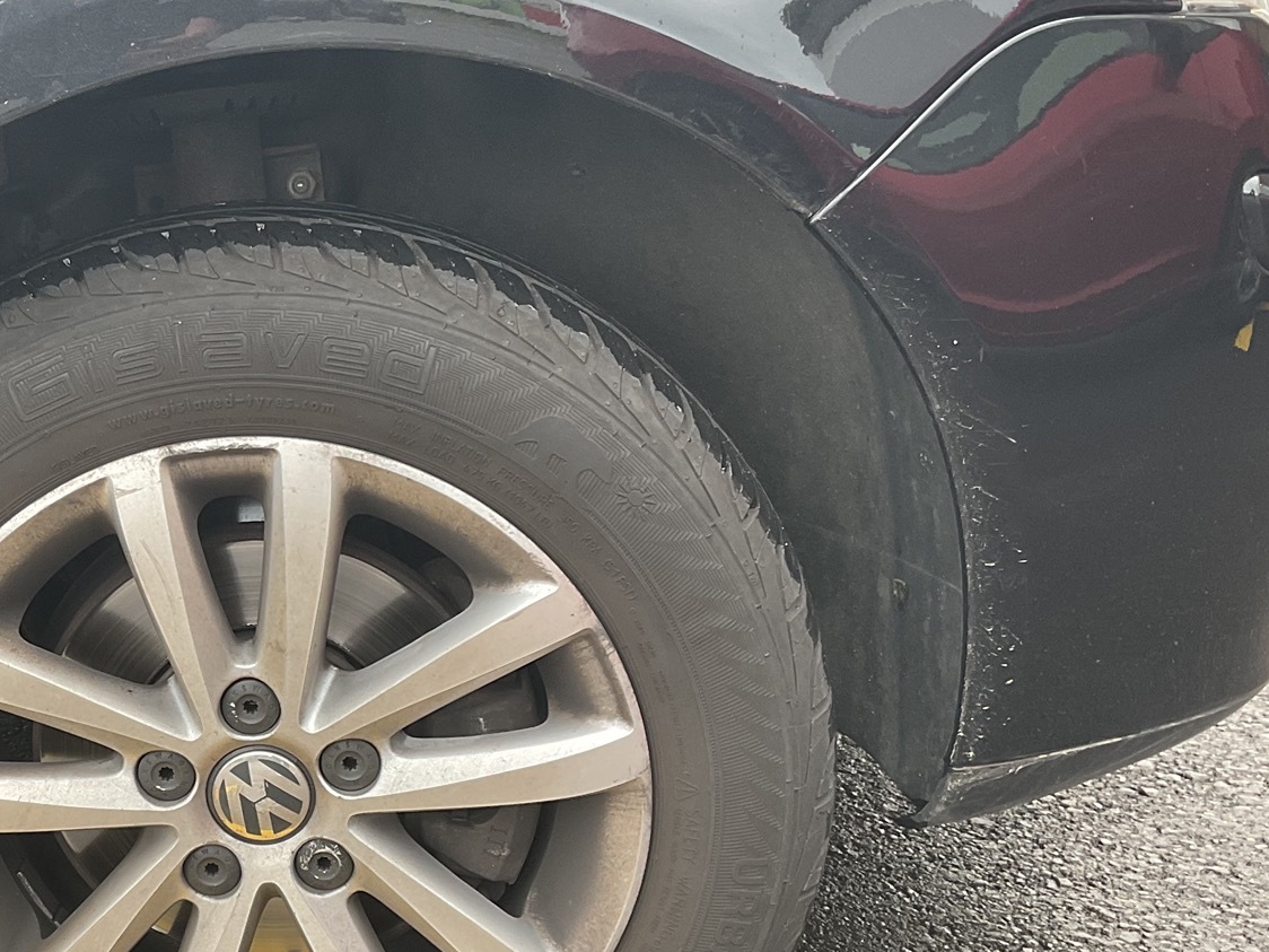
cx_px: 172
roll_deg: -0.9
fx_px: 1906
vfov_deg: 28.0
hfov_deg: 35.1
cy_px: 556
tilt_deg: -15.8
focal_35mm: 52
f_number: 1.8
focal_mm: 3
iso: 40
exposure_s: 1/100
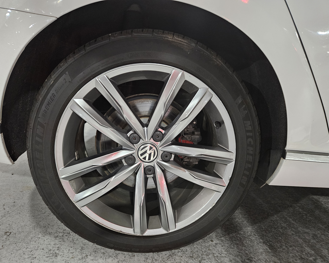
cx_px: 159
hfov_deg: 70.3
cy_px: 131
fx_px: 234
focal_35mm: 24
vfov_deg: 58.8
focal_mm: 5.4
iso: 640
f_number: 1.8
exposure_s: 1/30
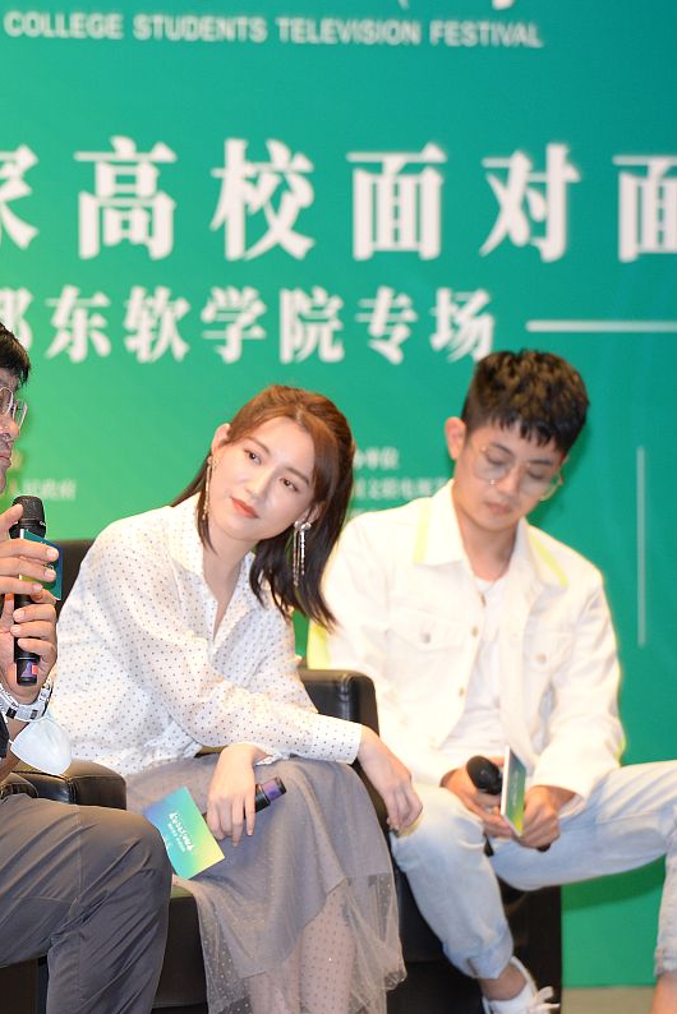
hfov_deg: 4.6
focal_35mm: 302
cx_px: 91
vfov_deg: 6.8
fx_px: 8511
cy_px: 508
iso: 1600
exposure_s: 1/160
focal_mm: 200
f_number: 5
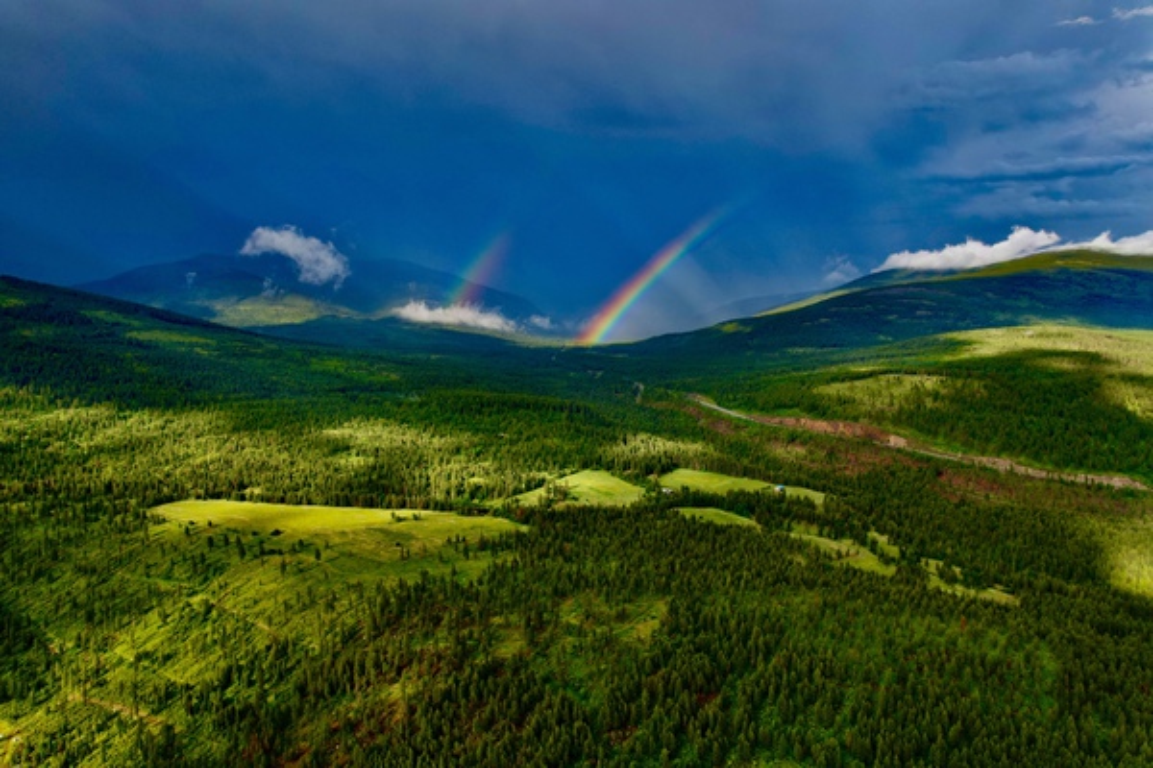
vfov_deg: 57.2
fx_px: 705
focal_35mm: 22
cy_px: 384
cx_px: 576
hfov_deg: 78.6
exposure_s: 1/640
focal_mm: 8.38
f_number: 2.8
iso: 100
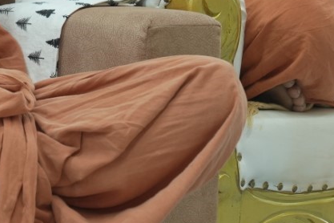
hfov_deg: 7.5
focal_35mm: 272
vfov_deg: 5.0
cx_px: -14
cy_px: -40
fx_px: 2523
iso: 640
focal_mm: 70
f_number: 5
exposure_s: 1/125
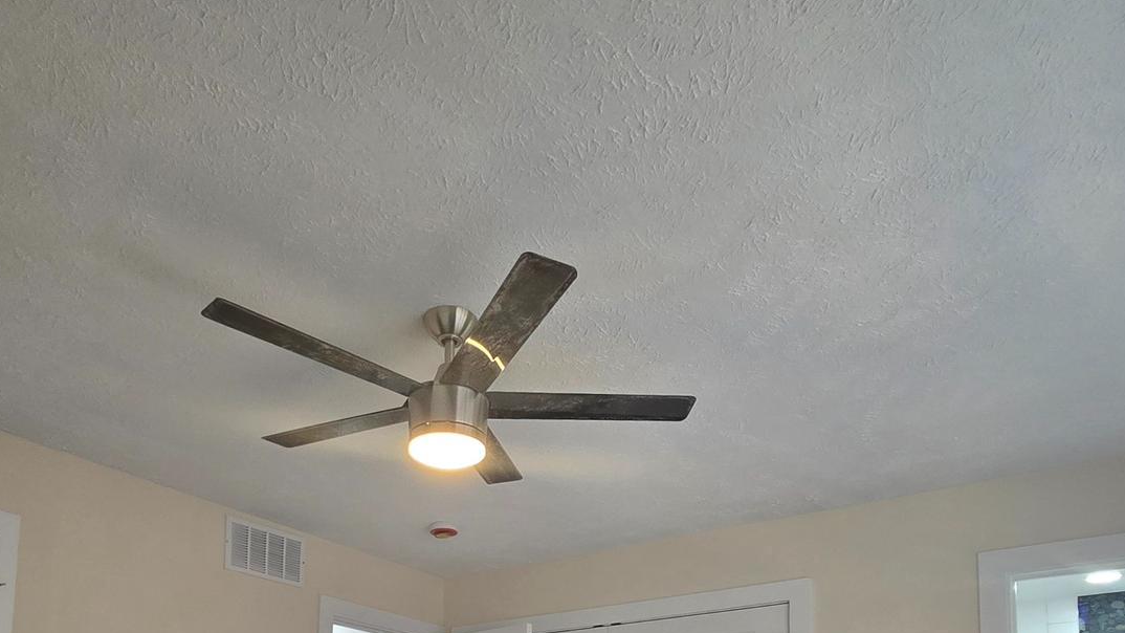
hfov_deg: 69.5
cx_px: 479
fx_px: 805
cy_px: 713
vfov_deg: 35.8
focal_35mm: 27
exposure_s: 1/60.2
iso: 100
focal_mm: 2.2
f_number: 2.2
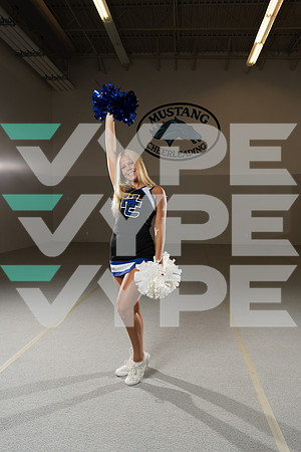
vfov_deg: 69.4
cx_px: 150
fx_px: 326
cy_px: 226
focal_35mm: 26
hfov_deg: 49.6
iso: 500
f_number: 5.6
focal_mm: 26
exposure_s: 1/250
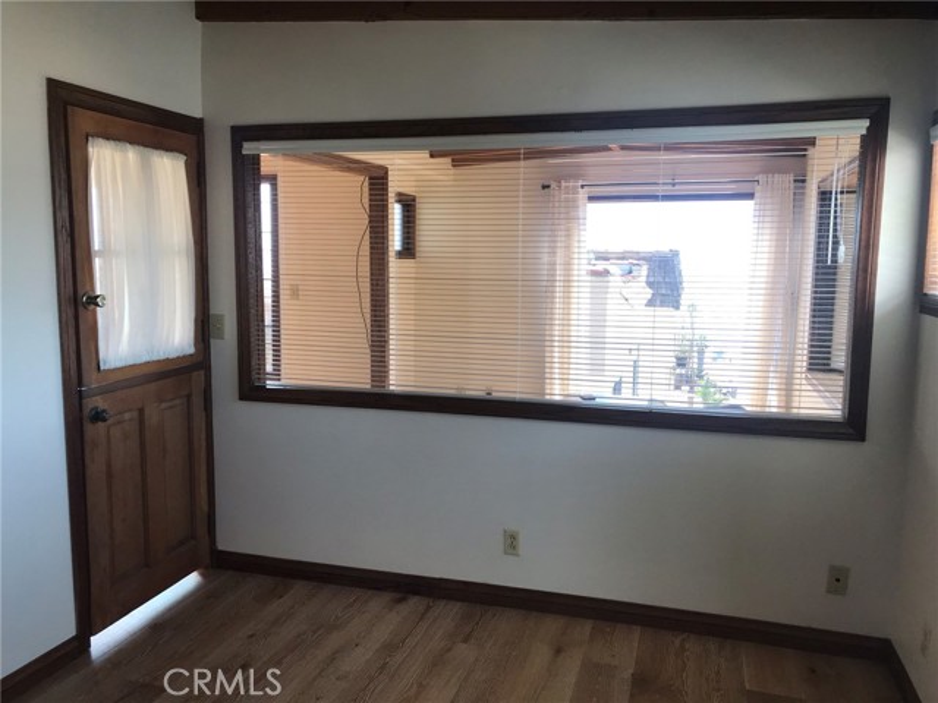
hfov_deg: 63.4
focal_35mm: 28
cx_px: 469
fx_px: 759
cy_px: 352
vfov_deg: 49.7
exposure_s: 1/90
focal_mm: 3.99
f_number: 1.8
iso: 32
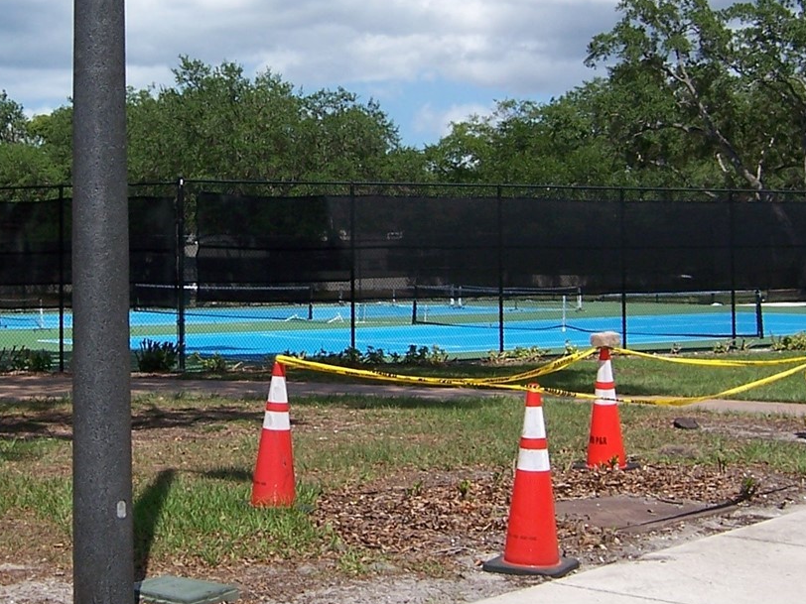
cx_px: 222
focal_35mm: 65
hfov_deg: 29.4
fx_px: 1513
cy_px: 210
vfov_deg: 22.5
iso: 80
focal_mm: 5.5
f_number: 4
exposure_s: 1/1000
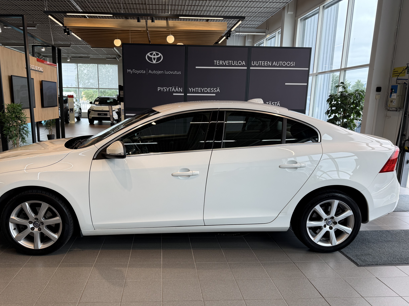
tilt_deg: -12.2
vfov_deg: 49.6
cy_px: 173
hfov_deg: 63.2
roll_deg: -0.7
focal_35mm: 28
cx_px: 178
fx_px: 331
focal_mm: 6.76
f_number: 1.78
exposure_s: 1/251
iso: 64
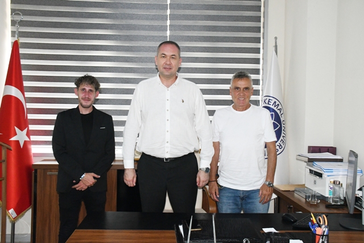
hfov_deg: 55.8
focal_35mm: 34
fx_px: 344
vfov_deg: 38.9
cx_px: 182
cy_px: 122
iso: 6400
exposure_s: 1/100
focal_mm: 23
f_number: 8
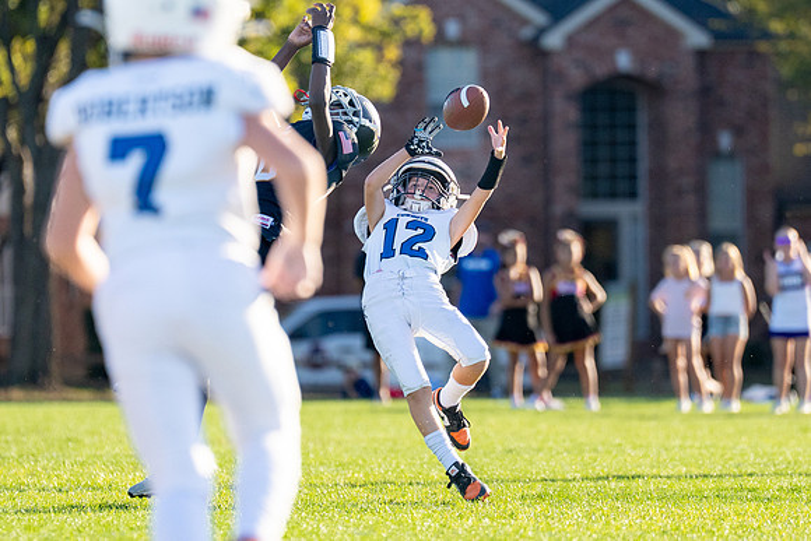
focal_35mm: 431
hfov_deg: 4.8
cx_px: 446
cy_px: 242
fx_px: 9706
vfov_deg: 3.2
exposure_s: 1/4000
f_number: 2.8
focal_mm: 200
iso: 400
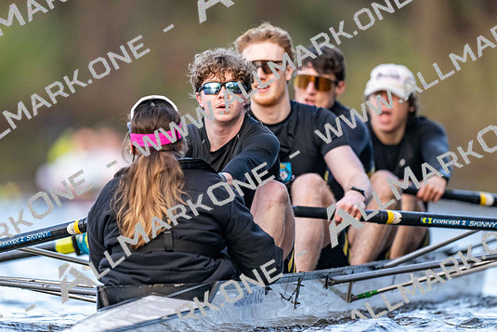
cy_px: 159
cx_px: 247
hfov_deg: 3.2
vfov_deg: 2.1
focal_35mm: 650
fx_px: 8975
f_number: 4
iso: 3600
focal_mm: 600
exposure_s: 1/2500
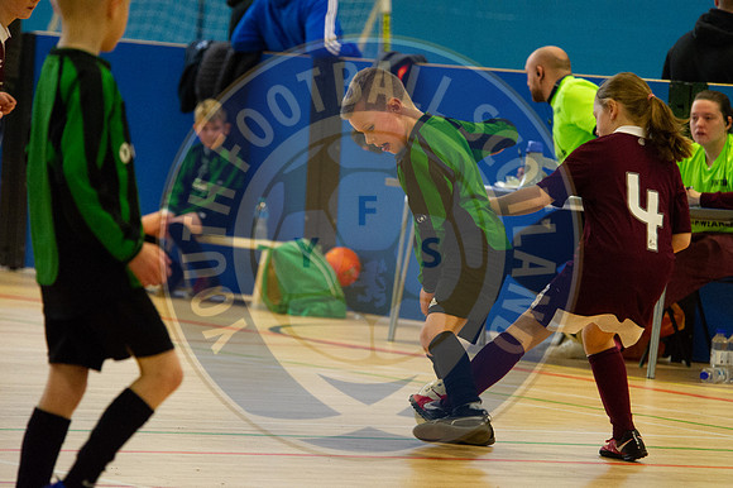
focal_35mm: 239
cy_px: 266
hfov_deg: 8.6
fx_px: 4873
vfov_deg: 5.7
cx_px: 399
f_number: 6.3
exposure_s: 1/320
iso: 8000
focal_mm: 220
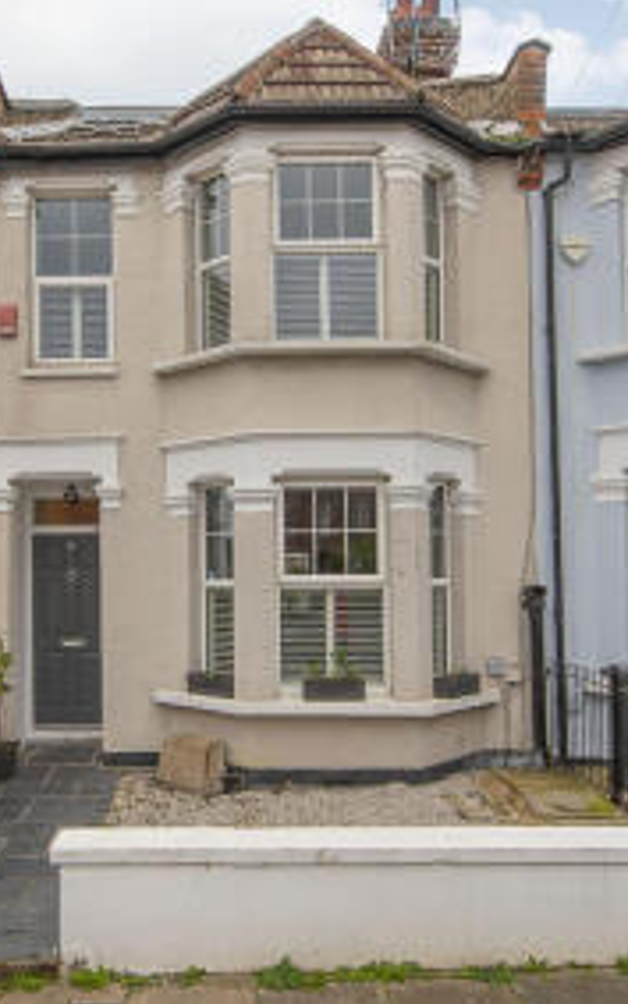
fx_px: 657
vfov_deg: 74.7
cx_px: 255
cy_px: 477
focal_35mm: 24
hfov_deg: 50.8
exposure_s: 1/1000
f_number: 5.6
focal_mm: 14
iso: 320
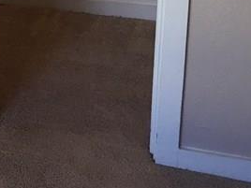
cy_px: -150
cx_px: -165
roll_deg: +1.0
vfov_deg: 12.2
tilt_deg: -9.3
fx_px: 805
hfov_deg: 15.7
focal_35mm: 111
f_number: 2.2
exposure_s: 1/15
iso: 25
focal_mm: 4.15
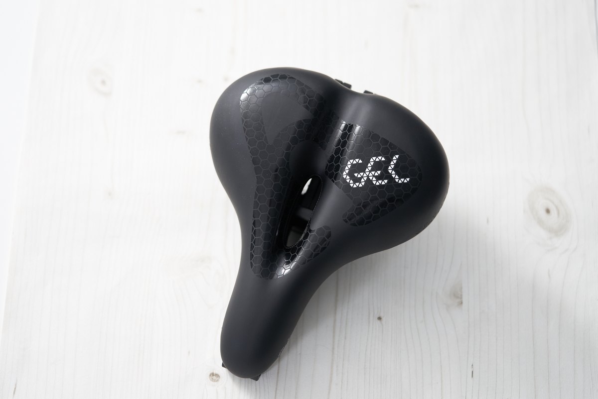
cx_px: 299
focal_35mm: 90
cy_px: 200
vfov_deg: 15.2
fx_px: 1496
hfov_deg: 22.6
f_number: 2.8
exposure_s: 1/50
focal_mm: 90
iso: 640
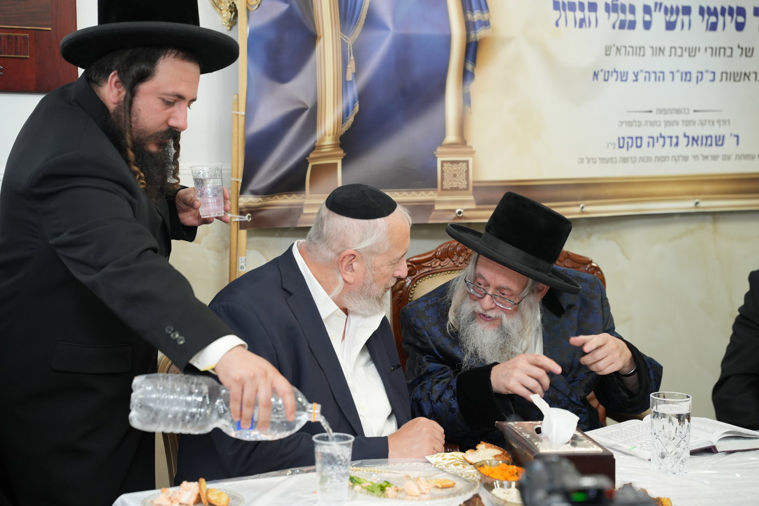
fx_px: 1476
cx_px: 380
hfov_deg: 28.8
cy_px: 253
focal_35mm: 70
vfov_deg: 19.5
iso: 800
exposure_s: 1/125
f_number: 3.5
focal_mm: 70
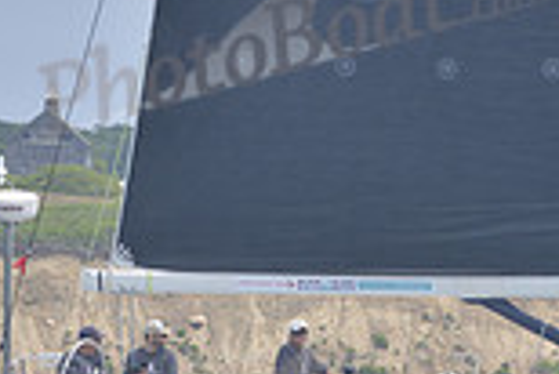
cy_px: 180
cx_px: 740
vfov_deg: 1.8
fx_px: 11703
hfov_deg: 2.7
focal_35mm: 753
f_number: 6.3
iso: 280
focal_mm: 200
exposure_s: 1/1000
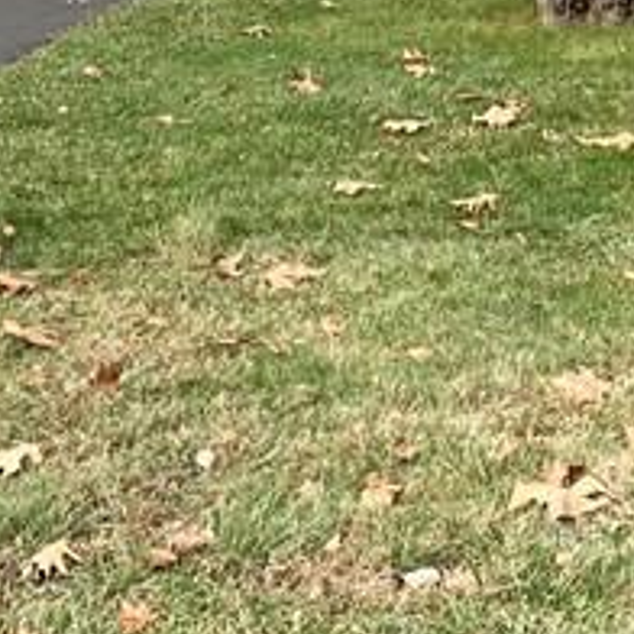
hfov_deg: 13.7
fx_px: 2487
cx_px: 948
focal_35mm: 120
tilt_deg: +2.8
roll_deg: -1.4
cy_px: -440
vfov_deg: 13.3
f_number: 1.8
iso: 25
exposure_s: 1/765
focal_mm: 4.25
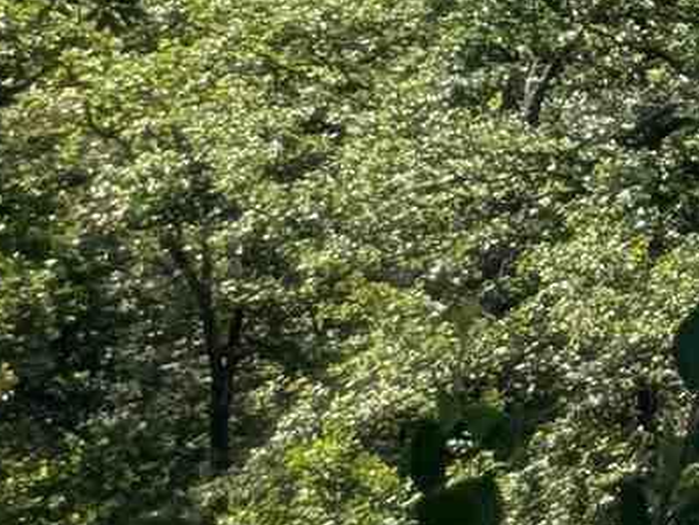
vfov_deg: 11.6
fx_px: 2504
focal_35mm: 124
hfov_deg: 10.1
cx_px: 2261
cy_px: -147
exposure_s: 1/1387
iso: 42
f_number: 2.2
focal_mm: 2.35
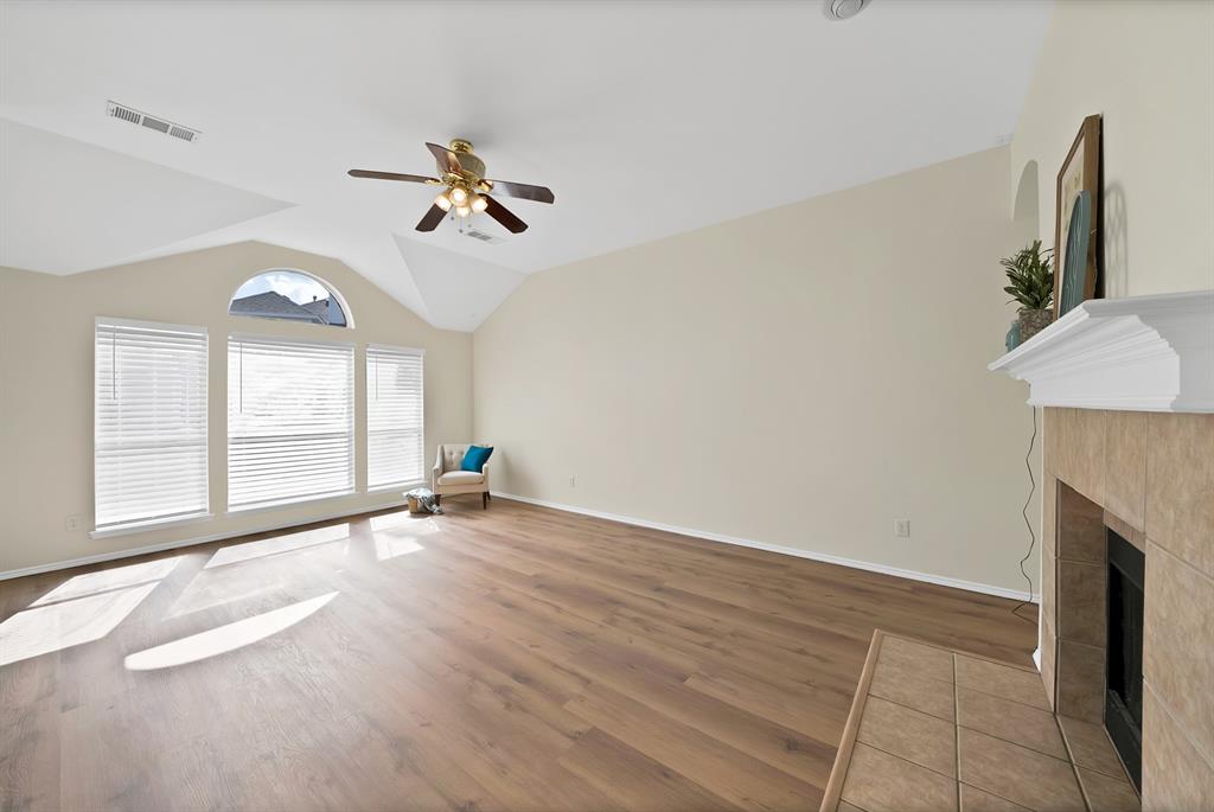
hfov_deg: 112.6
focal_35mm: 12
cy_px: 406
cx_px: 607
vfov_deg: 90.1
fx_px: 405
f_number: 9
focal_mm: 12
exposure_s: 1/60
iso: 640
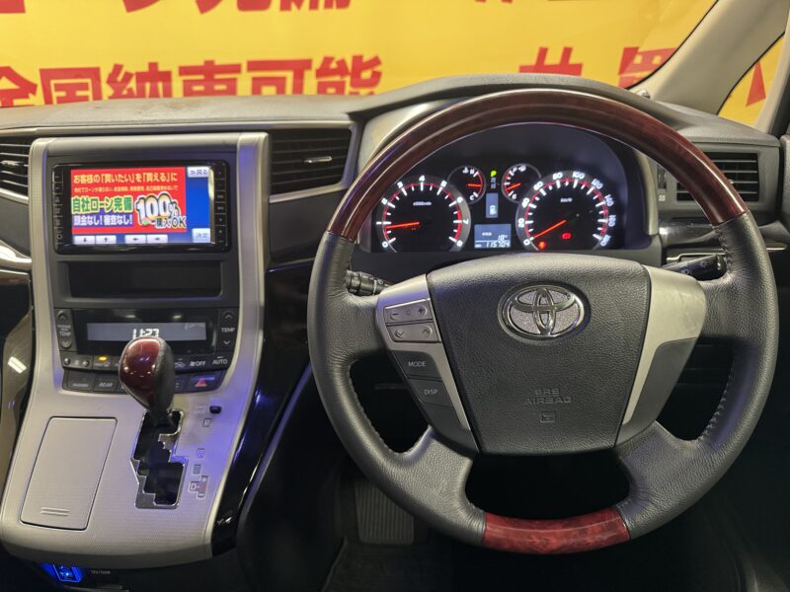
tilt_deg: -26.2
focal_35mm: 24
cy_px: 296
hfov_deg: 71.6
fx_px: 548
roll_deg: +1.7
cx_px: 395
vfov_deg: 56.8
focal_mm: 6.76
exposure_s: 1/50
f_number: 1.78
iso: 500
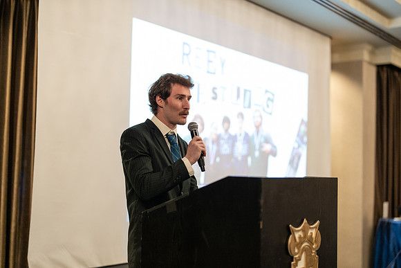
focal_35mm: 50
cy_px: 134
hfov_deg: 39.6
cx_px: 200
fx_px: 557
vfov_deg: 27.0
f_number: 1.2
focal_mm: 50
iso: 2500
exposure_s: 1/320
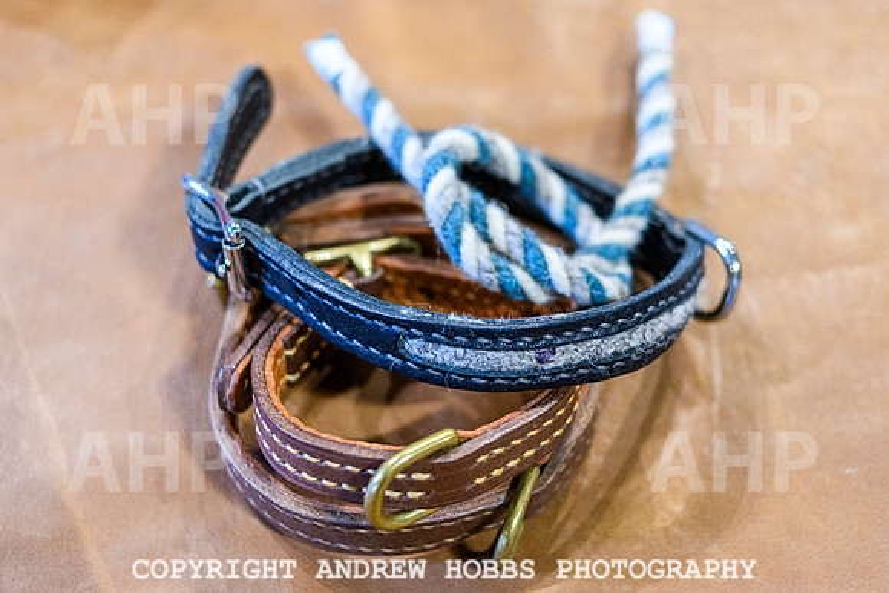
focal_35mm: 49
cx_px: 468
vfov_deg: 27.6
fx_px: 1209
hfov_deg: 40.4
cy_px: 317
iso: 1000
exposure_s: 1/60
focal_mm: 35
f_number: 3.2
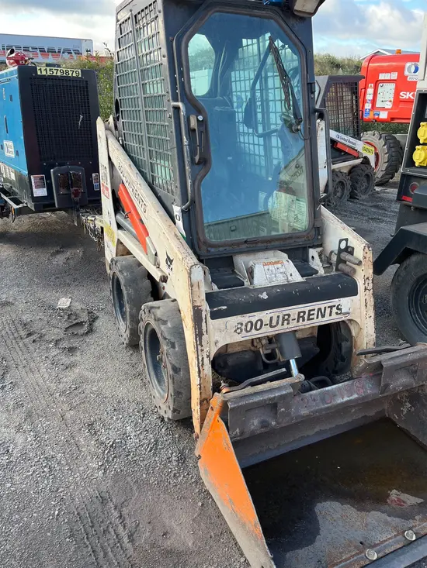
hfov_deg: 53.1
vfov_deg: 67.3
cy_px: 284
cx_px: 214
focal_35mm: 26
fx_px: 428
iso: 50
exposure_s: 1/384
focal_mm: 5.1
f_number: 1.6
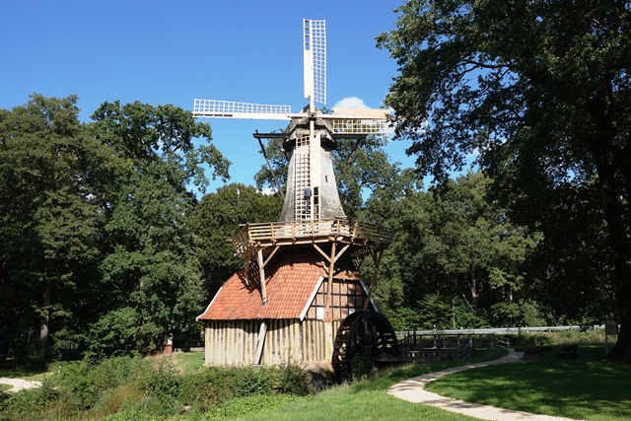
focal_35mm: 33
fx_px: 579
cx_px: 316
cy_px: 210
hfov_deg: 57.2
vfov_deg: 40.0
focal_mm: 12.04
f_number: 7.1
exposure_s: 1/250
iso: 100
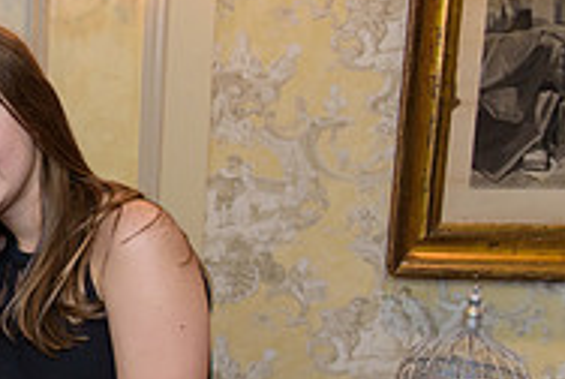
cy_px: 221
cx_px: -289
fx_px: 1258
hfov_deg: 21.2
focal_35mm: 80
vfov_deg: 17.1
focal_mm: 26
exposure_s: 1/125
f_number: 3.2
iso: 1600
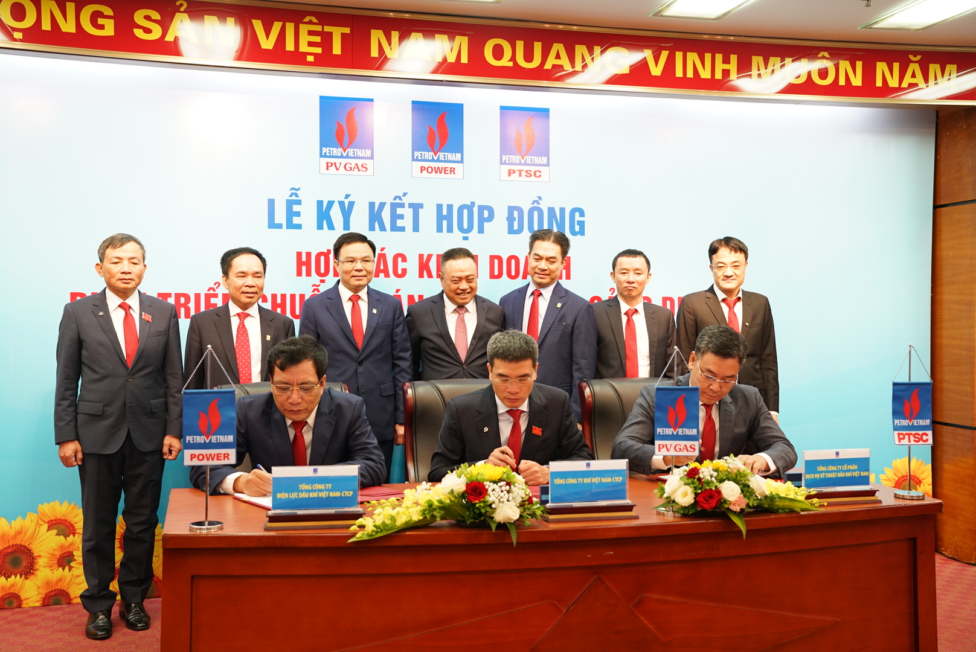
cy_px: 326
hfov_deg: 49.5
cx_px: 488
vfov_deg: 34.3
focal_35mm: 39
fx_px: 1058
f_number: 4
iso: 1250
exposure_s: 1/60
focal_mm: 39
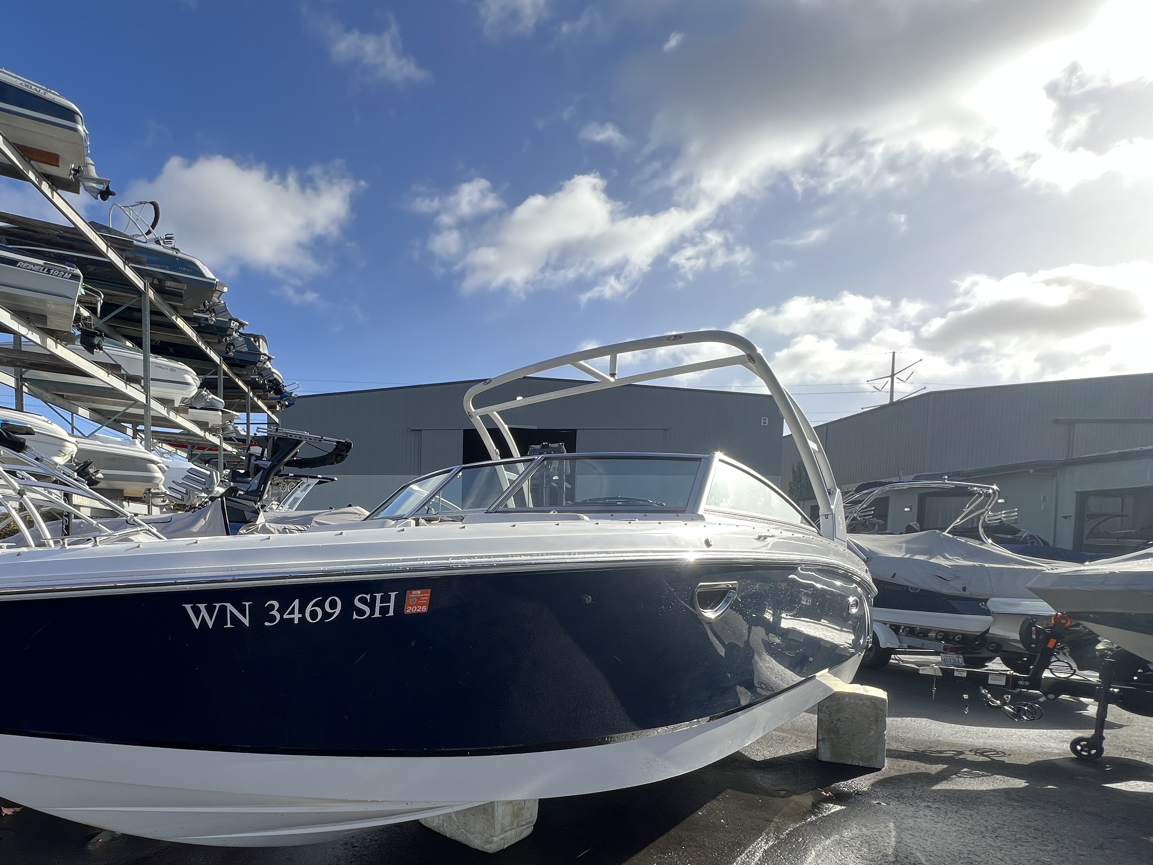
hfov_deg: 84.0
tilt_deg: -4.3
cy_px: 593
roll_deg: -0.1
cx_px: 363
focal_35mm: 18
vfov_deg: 69.1
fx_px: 600
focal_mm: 1.57
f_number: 1.8
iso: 32
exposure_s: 1/686
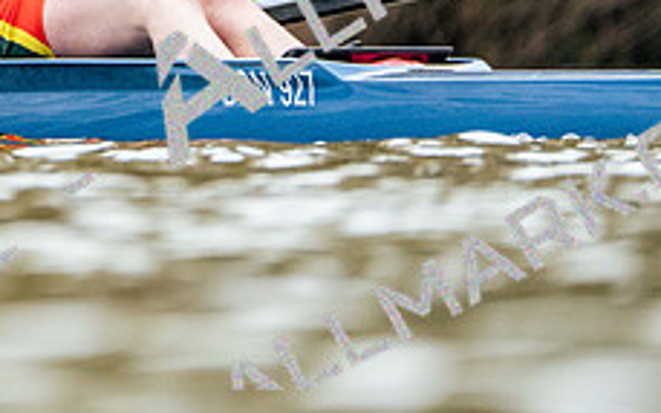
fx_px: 27915
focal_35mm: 1550
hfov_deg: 1.4
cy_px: -105
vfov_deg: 0.8
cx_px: -92
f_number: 6.3
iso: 2500
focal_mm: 600
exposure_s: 1/2000
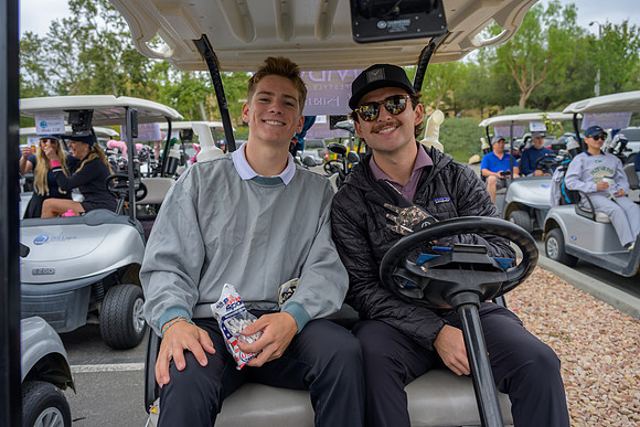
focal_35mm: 30
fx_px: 533
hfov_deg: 61.9
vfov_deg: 43.6
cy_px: 214
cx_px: 320
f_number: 4
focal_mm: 30
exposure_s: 1/200
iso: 100
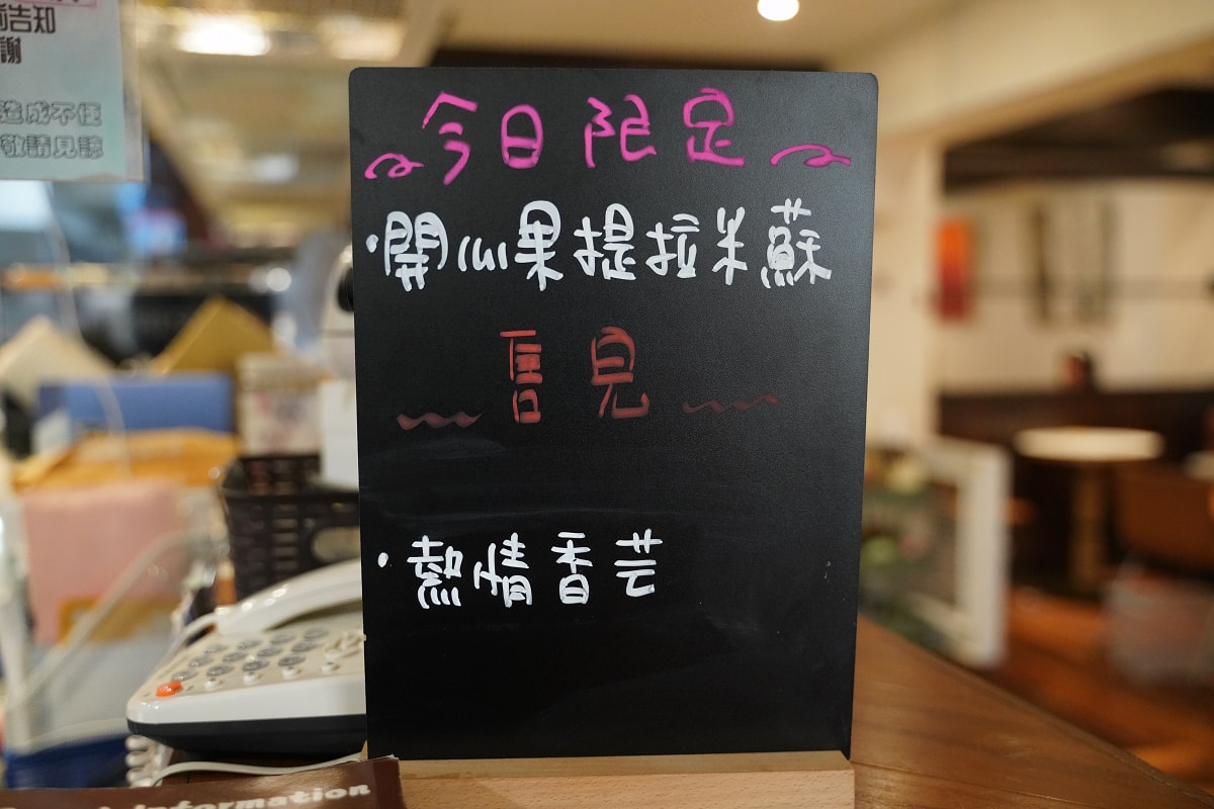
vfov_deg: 38.9
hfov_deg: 55.8
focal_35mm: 34
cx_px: 607
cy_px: 404
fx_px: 1146
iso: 6400
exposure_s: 1/160
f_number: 2.8
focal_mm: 34
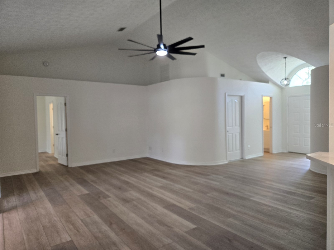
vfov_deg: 58.9
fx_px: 222
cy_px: 125
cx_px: 167
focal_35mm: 23
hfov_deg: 73.9
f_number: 1.8
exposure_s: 1/120
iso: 200
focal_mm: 5.4
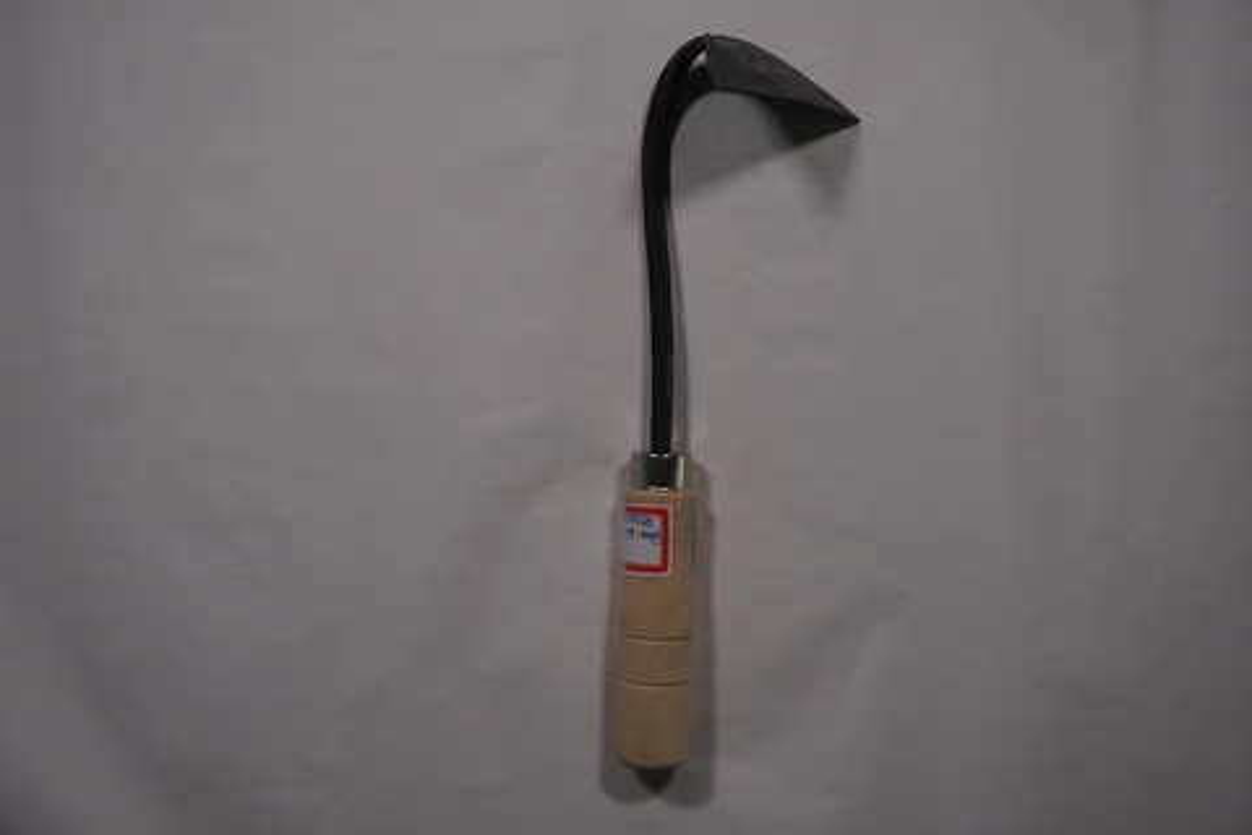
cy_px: 418
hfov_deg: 46.4
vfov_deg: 31.9
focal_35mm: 42
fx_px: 1461
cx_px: 626
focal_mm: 28
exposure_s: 1/160
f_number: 4.5
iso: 320
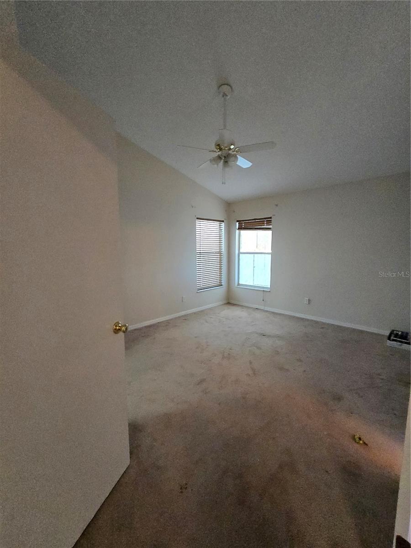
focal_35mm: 13
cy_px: 274
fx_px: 206
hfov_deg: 89.9
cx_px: 206
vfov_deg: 106.2
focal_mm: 2.2
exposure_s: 1/60
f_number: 2.2
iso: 800
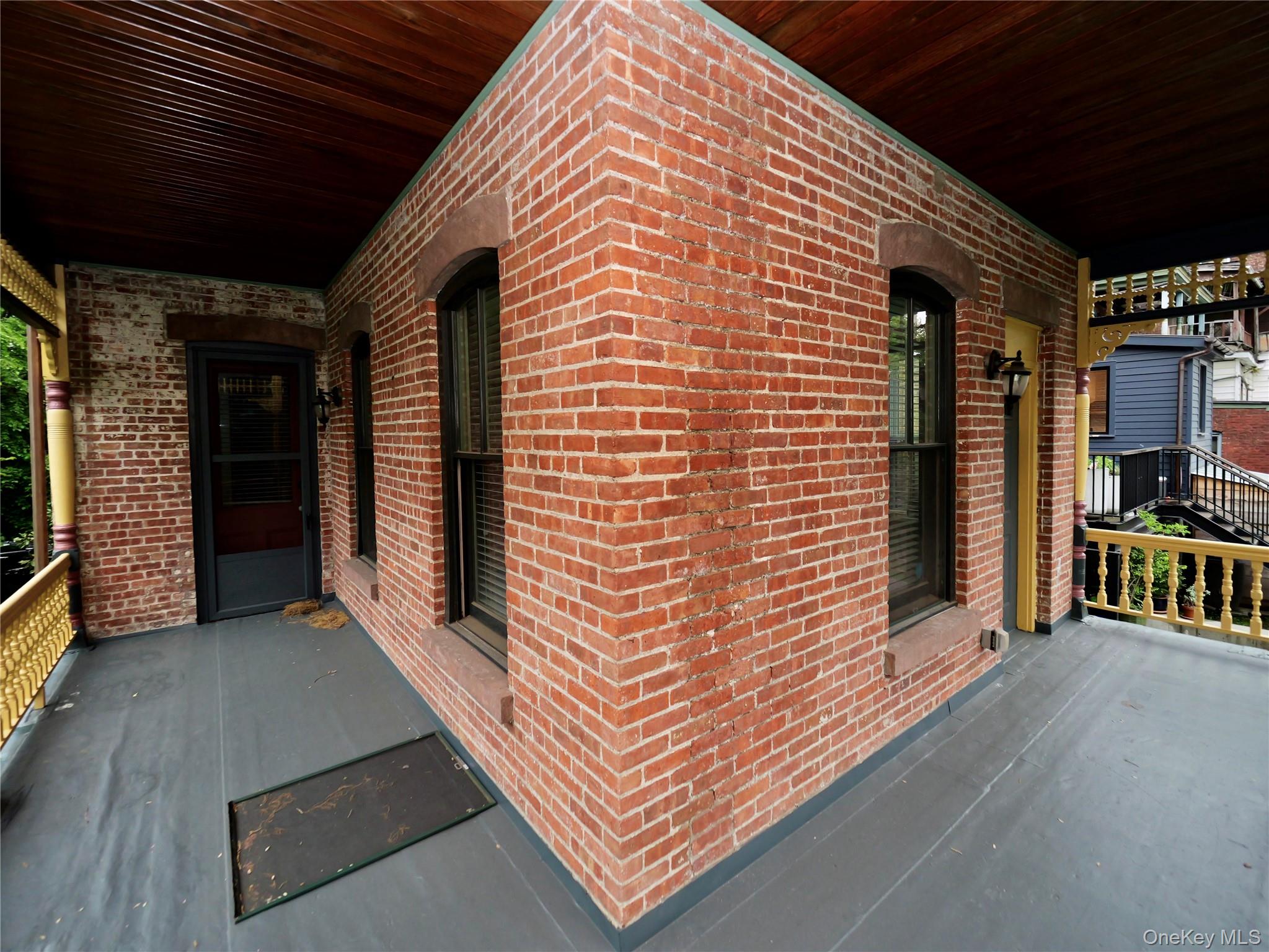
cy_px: 476
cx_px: 634
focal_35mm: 14
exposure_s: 1/250
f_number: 2.8
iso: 640
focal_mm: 7
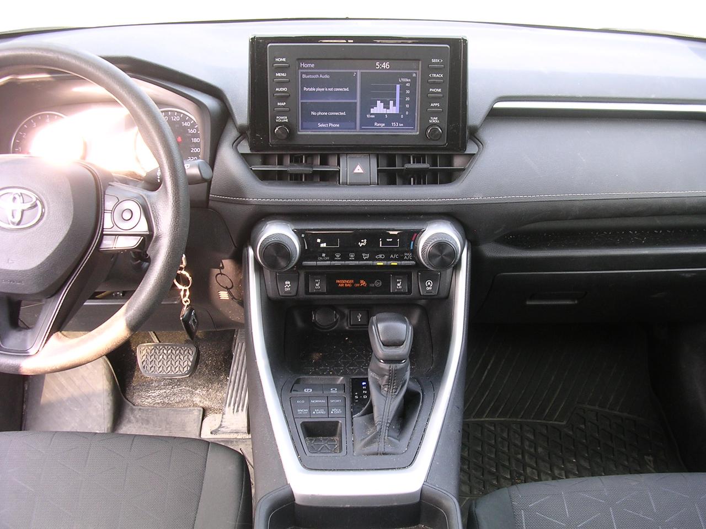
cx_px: 353
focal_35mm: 38
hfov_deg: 49.0
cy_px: 264
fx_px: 775
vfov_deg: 37.7
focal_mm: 5.8
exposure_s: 1/31.8
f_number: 2.8
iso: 100
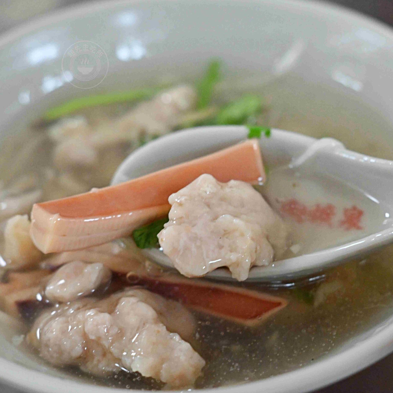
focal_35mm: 96
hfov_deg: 18.0
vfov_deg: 18.1
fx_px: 1233
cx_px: 269
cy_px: 197
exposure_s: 1/200
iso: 4000
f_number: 3.2
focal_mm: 50
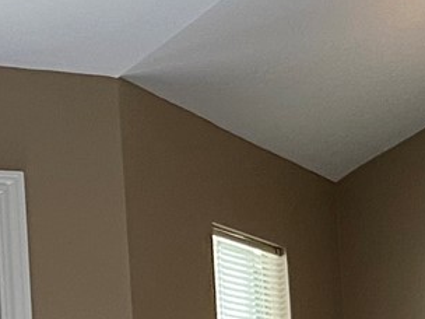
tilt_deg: -1.9
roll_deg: +3.0
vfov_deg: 8.2
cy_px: 544
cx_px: 836
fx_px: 2149
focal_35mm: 175
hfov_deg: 10.4
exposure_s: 1/60
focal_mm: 4.25
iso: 100
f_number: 1.8
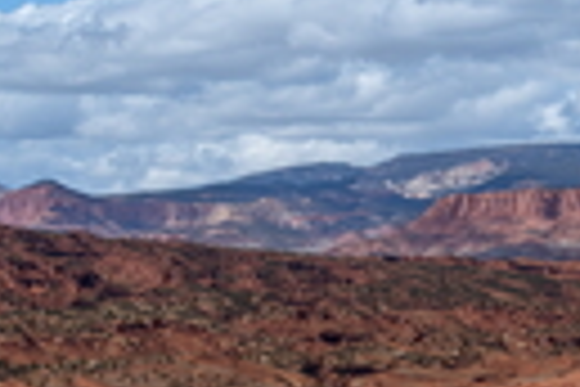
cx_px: 715
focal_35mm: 195
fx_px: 3141
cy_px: 421
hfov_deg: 10.4
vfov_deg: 7.0
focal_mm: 45
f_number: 14
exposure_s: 1/400
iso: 160
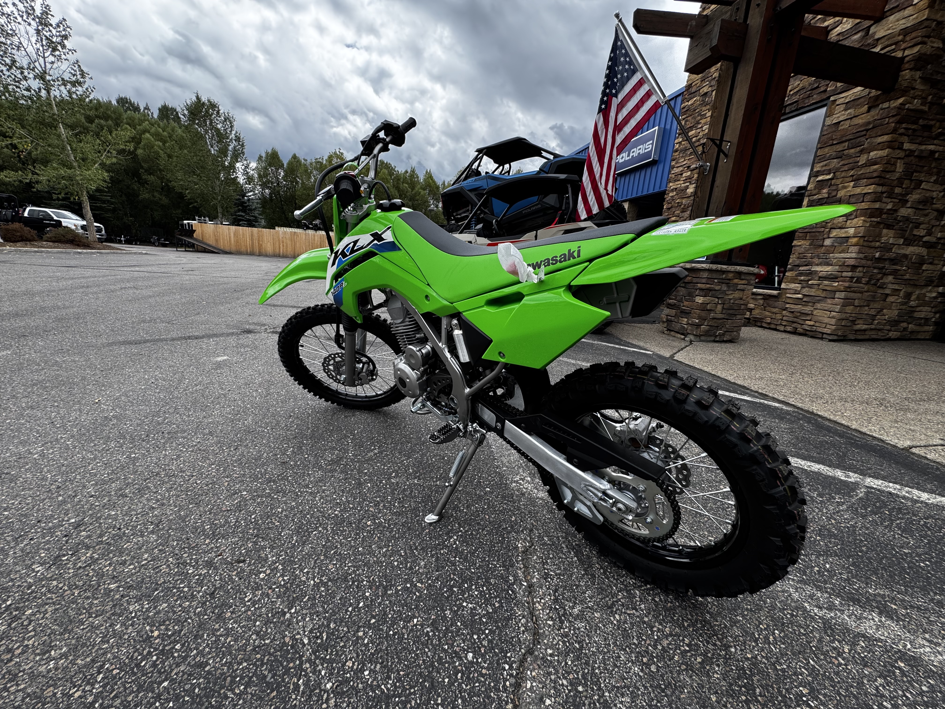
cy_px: 354
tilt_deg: -15.1
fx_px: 382
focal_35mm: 14
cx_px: 472
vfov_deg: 85.7
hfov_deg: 102.1
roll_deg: -3.8
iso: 40
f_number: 2.2
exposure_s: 1/525
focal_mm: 2.22
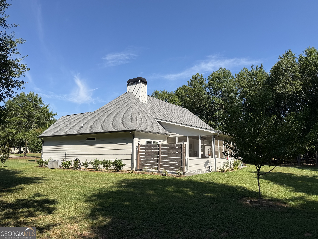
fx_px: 220
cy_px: 120
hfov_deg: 71.6
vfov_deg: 56.8
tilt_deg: +6.9
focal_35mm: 24
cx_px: 159
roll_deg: -0.3
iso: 80
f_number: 1.78
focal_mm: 6.76
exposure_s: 1/4167
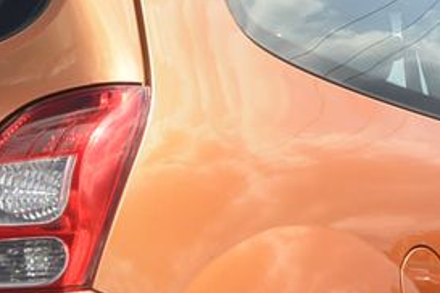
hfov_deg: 19.4
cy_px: 316
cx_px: 152
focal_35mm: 105
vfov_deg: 12.8
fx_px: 1283
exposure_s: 1/250
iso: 160
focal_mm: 10.7
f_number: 9
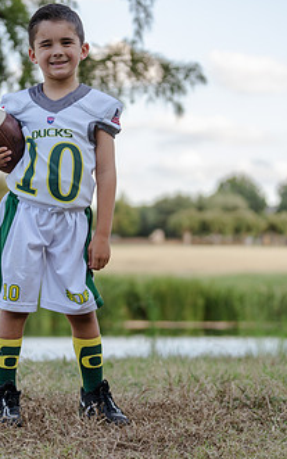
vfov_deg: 16.7
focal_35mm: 125
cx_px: 85
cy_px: 210
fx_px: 1564
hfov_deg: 10.5
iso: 160
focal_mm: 70
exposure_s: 1/320
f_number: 2.8
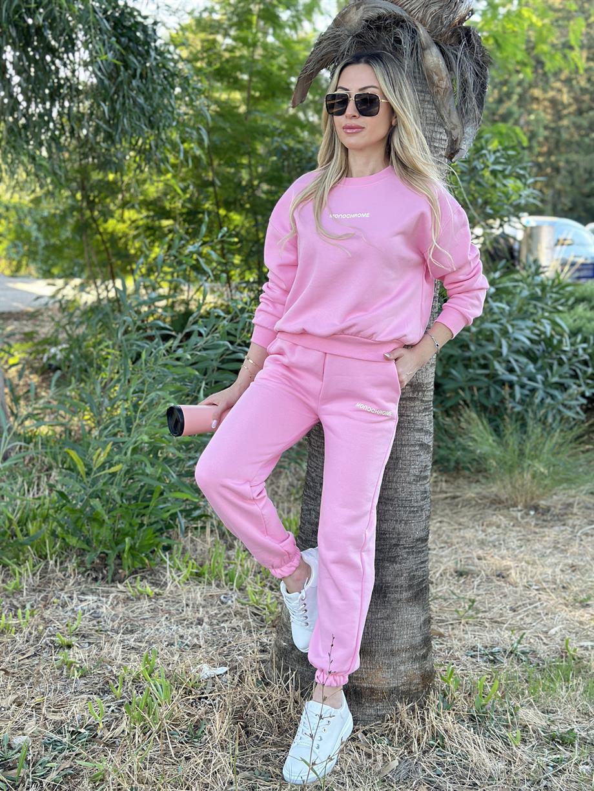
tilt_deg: -3.5
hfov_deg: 30.3
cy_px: 396
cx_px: 297
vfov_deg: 39.6
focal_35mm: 48
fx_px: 1098
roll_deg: -1.7
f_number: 1.78
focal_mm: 6.86
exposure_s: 1/171
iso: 100
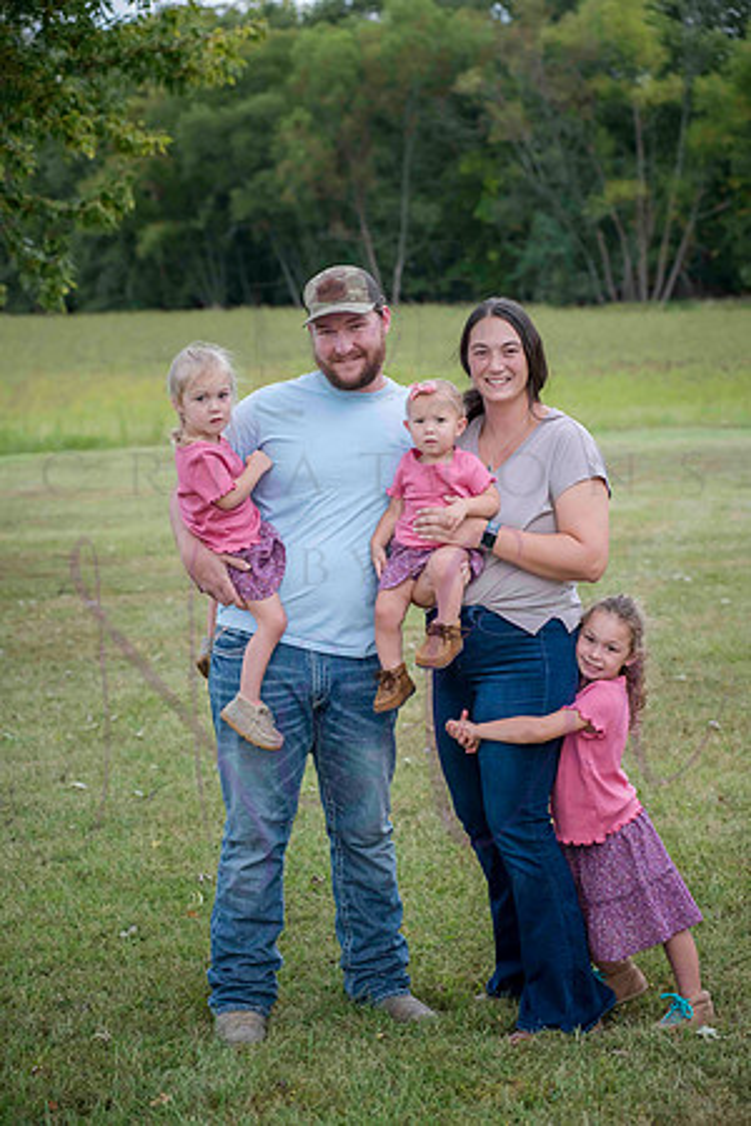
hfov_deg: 17.1
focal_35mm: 80
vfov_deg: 25.4
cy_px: 563
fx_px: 2503
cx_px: 376
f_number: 5
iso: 400
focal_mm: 80
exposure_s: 1/400
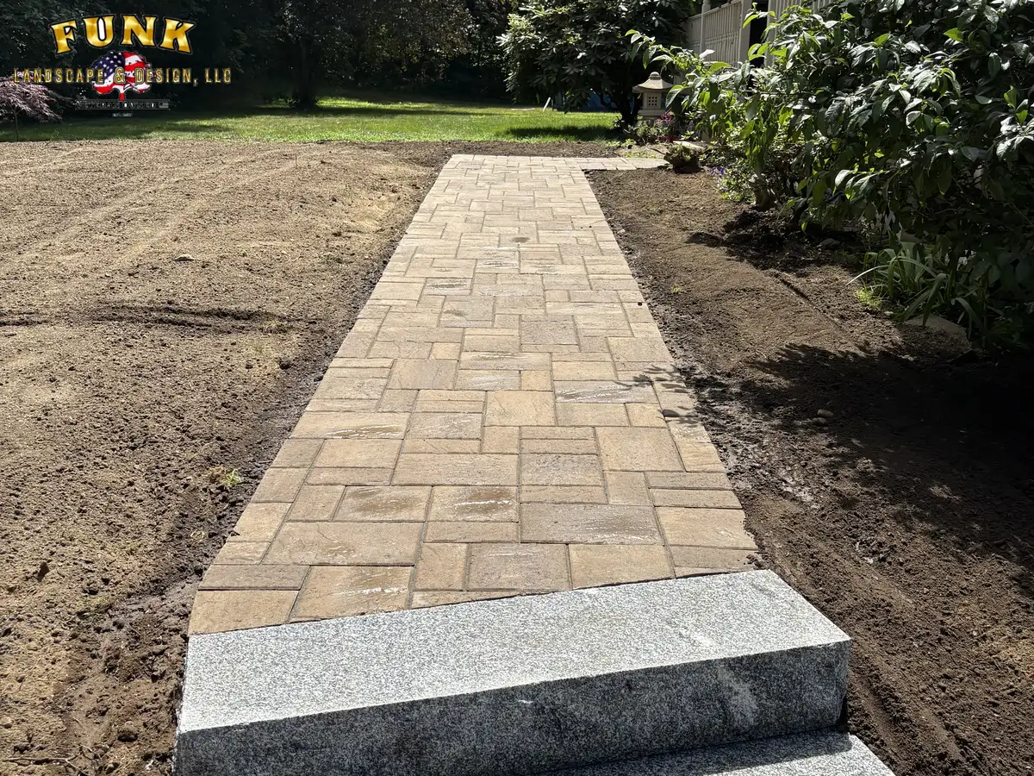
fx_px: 777
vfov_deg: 53.1
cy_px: 388
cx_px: 517
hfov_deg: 67.3
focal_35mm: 26
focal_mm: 5.96
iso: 50
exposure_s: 1/2865
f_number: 1.6
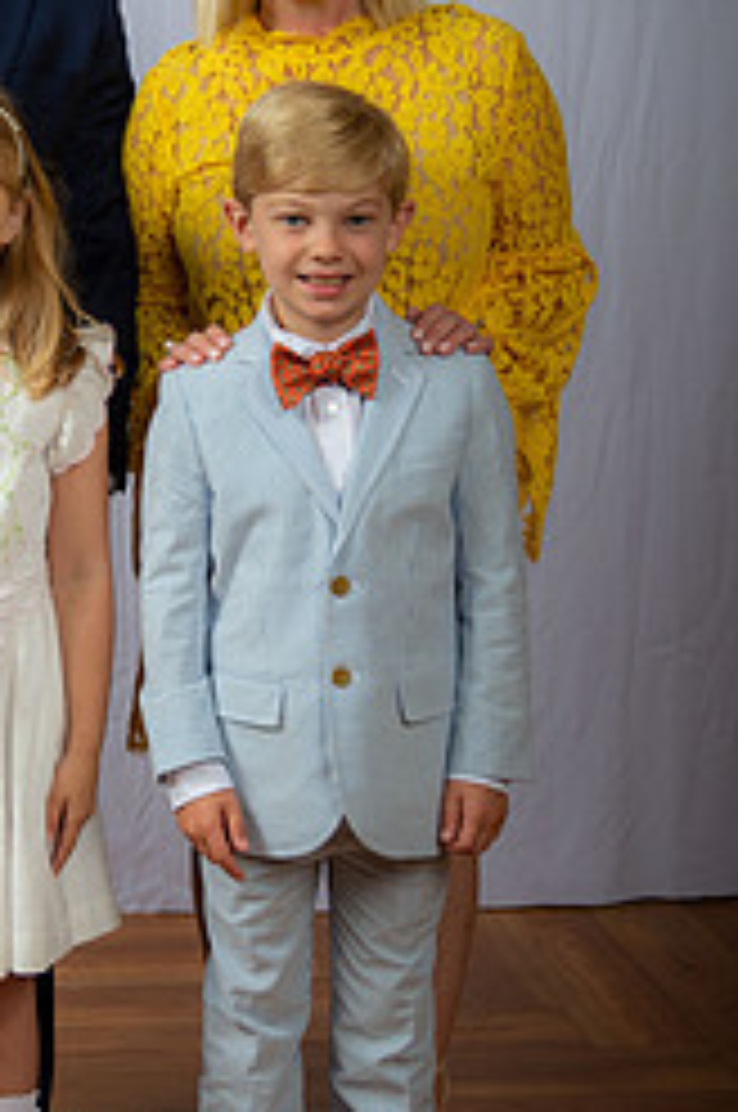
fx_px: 2528
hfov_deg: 16.4
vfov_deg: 24.8
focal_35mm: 82
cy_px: 495
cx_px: 115
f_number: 6.3
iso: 250
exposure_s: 1/200
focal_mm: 45
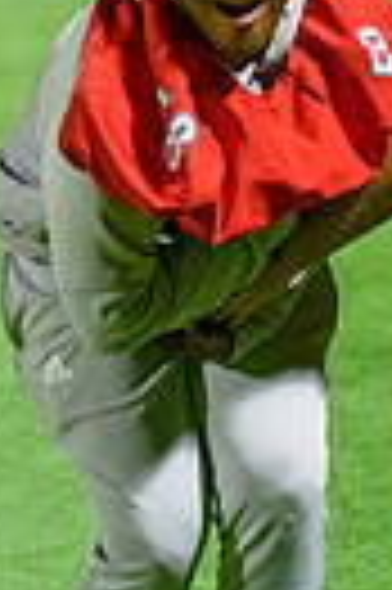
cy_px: -27
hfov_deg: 5.7
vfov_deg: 8.5
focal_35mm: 241
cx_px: -9
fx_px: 3946
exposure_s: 1/250
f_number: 2.8
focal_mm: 70
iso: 1600
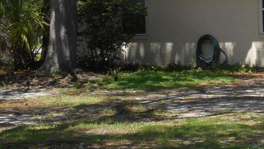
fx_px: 854
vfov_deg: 9.9
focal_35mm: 122
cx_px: 398
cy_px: 88
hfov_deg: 16.1
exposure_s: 1/400
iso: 80
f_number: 3.7
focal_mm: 6.3
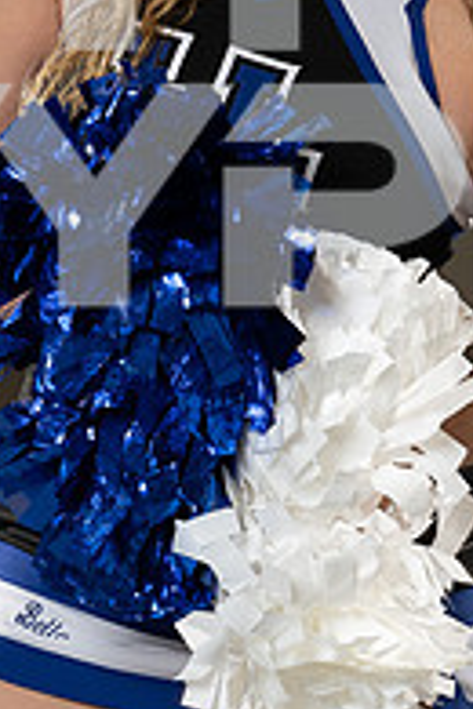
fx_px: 2444
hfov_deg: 11.1
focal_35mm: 124
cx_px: 193
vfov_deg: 16.1
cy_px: -58
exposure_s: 1/250
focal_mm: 35
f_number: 5.6
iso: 500
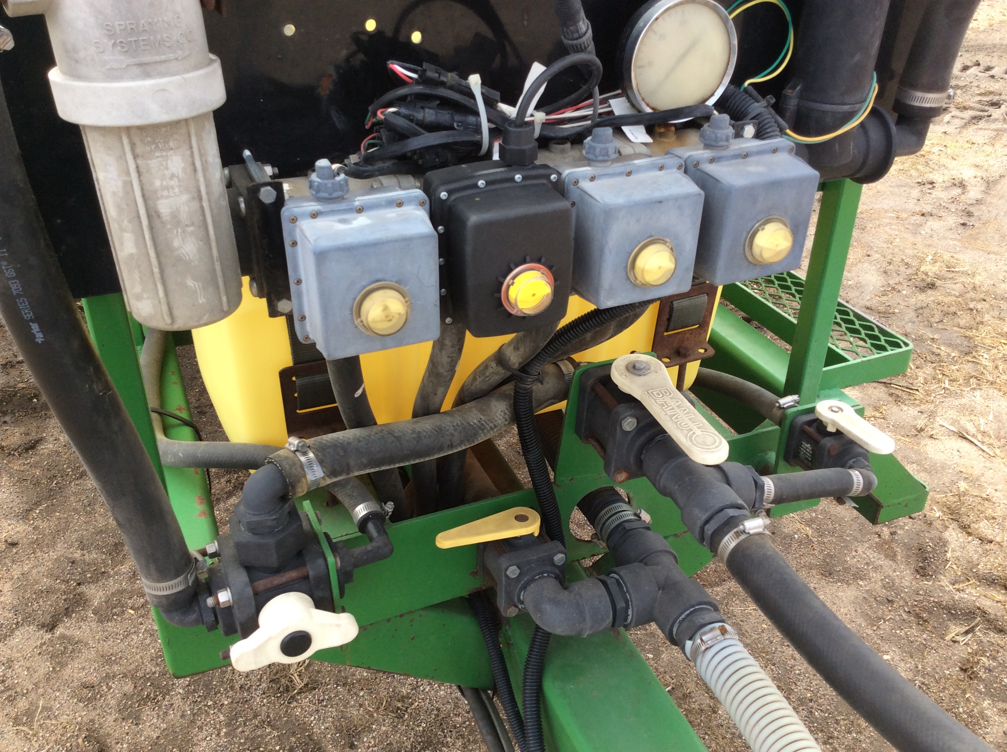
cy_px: 376
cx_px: 504
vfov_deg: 44.1
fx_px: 930
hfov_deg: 56.9
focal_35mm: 32
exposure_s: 1/336
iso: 32
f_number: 2.4
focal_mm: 3.3
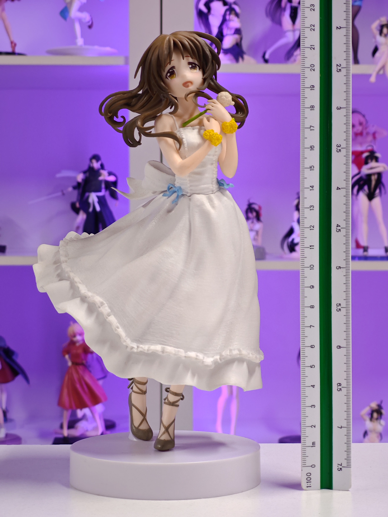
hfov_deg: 18.4
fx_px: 1196
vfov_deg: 24.4
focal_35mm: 80
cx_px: 194
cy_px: 258
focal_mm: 7.48
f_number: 2.4
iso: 400
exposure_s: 1/18.9
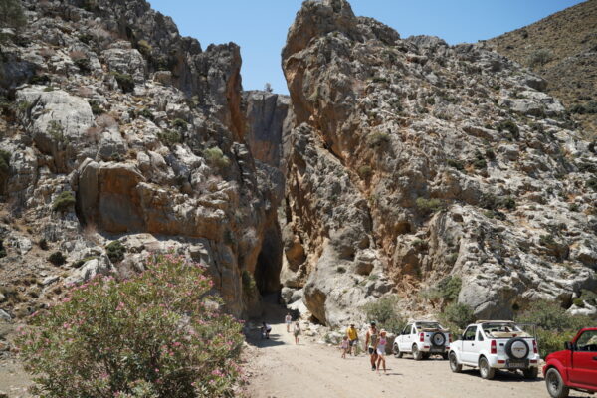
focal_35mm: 35
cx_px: 298
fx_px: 580
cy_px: 199
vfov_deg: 37.9
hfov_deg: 54.4
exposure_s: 1/1600
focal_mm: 35
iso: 100
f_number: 2.8
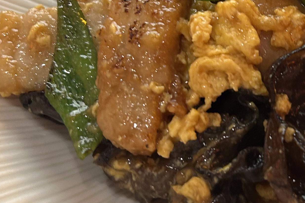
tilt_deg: -49.3
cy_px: 17
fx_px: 745
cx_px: 306
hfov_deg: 22.2
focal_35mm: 88
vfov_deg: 15.3
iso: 100
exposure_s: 1/50
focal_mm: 5.7
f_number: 1.5
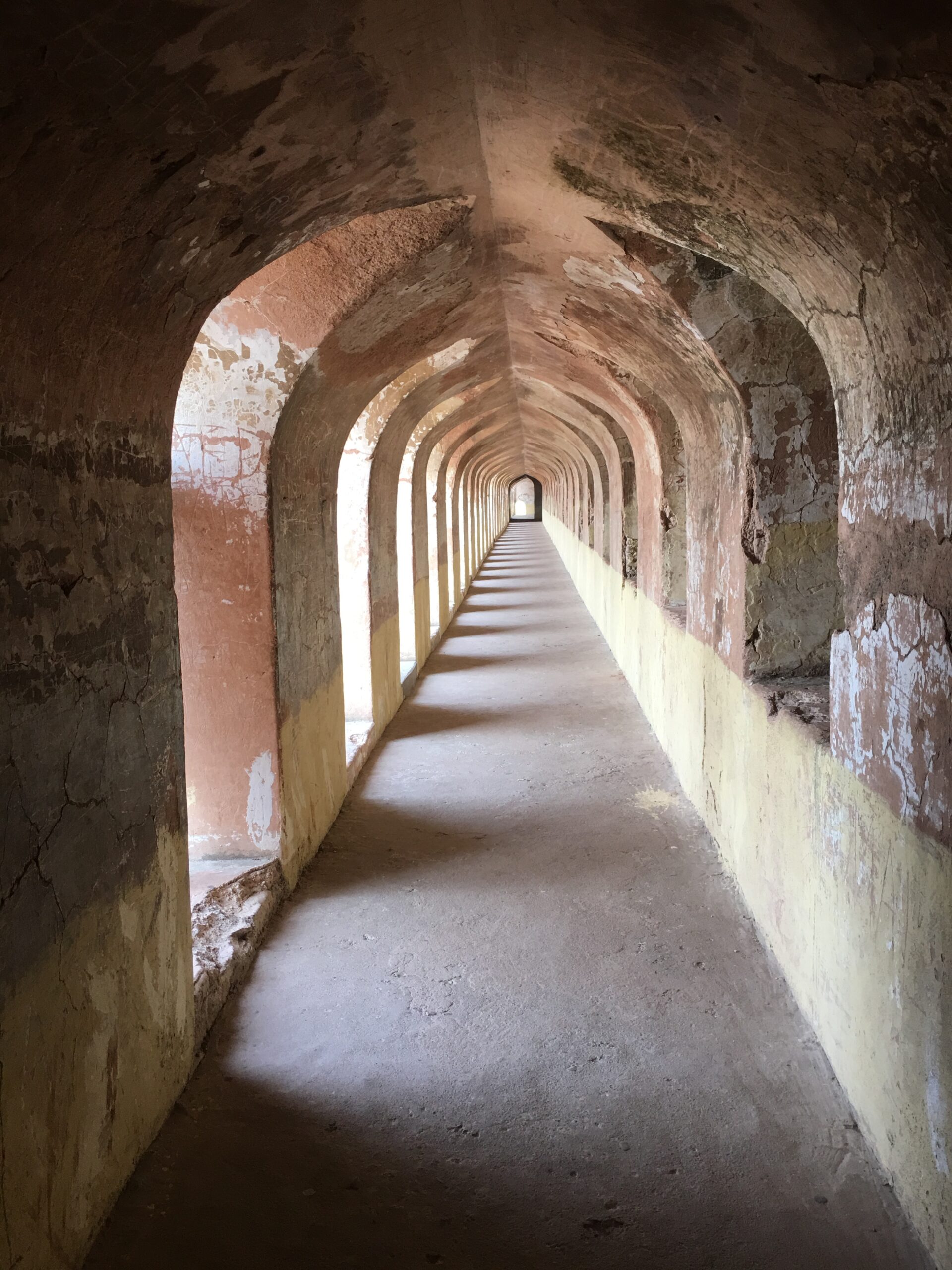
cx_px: 476
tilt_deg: -6.2
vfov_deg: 61.7
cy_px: 635
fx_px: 1063
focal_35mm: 29
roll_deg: +1.6
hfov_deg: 48.2
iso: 32
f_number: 2.2
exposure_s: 1/33
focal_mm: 4.15
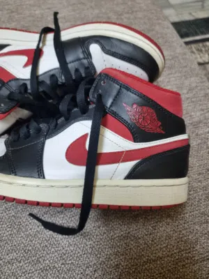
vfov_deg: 71.6
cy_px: 140
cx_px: 104
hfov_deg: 56.8
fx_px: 193
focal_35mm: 24
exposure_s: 1/50
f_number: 1.8
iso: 320
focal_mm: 6.7
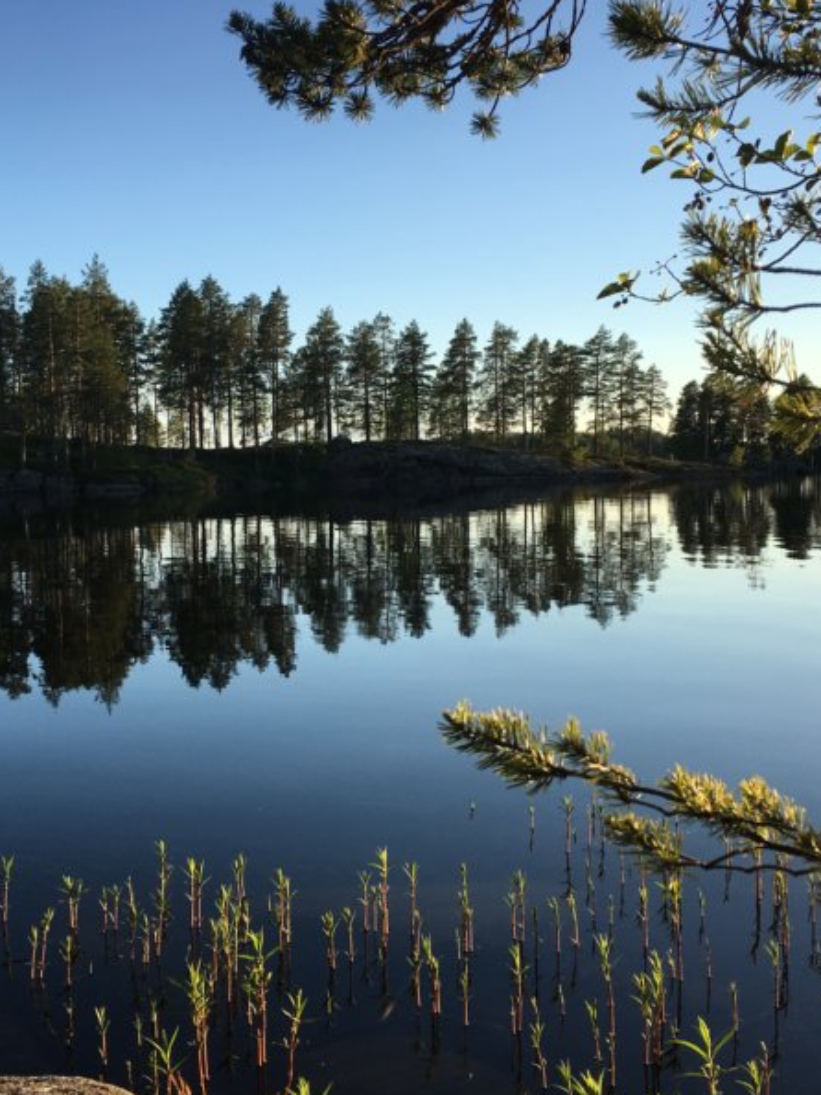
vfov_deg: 47.9
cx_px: 331
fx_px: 1234
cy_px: 547
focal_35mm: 39
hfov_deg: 36.7
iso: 25
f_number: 2.2
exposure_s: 1/705
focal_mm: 4.15
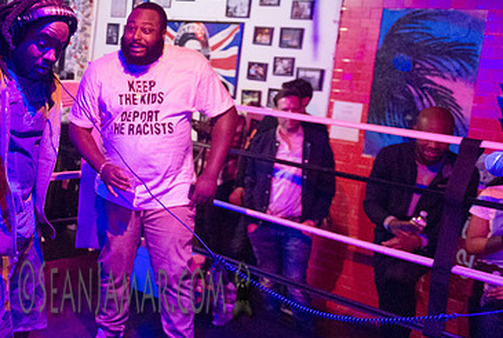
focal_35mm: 52
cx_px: 1
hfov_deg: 34.7
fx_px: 728
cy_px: 148
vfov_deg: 26.1
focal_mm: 24
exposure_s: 1/250
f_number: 2.8
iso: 5000
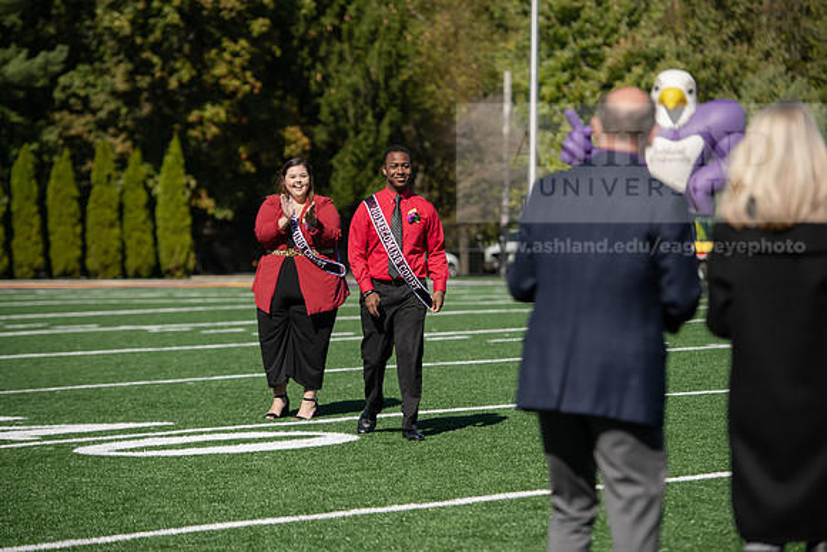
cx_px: 414
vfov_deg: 10.2
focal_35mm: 135
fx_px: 3102
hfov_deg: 15.2
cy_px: 276
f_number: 3.5
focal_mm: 135
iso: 200
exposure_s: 1/2000
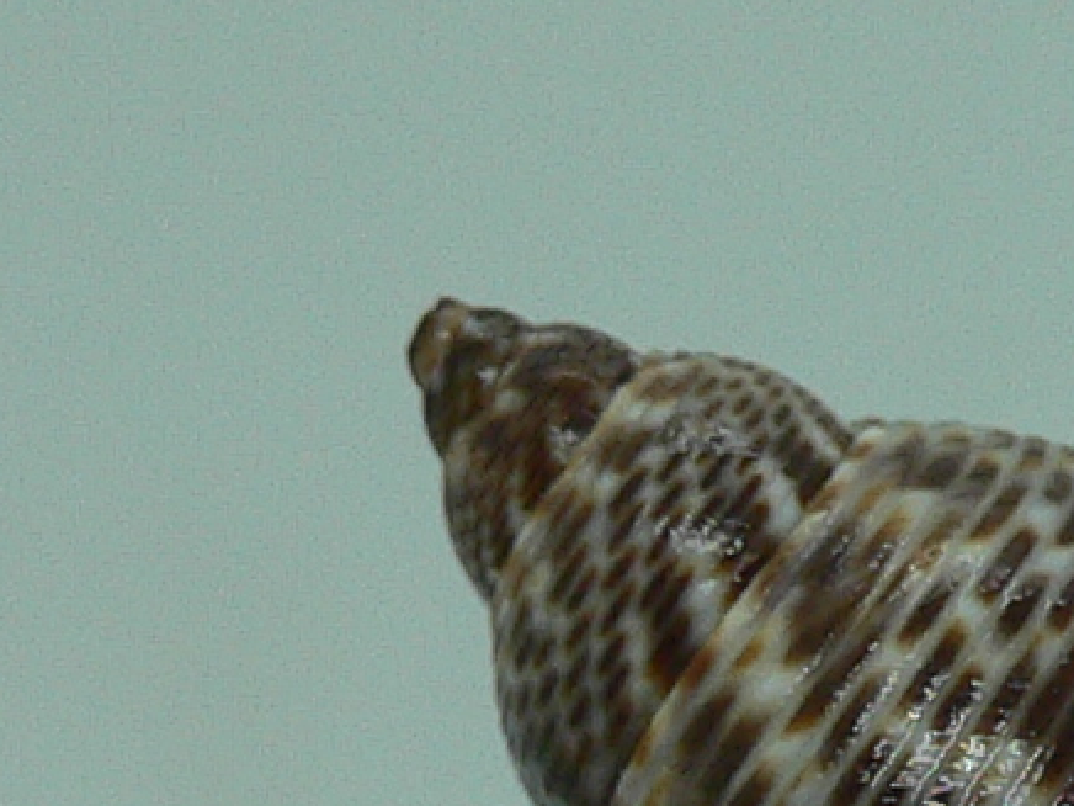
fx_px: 5026
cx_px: 1165
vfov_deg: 8.8
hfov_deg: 12.0
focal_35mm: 162
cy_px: 1380
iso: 80
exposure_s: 1/60
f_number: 2.8
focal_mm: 4.6
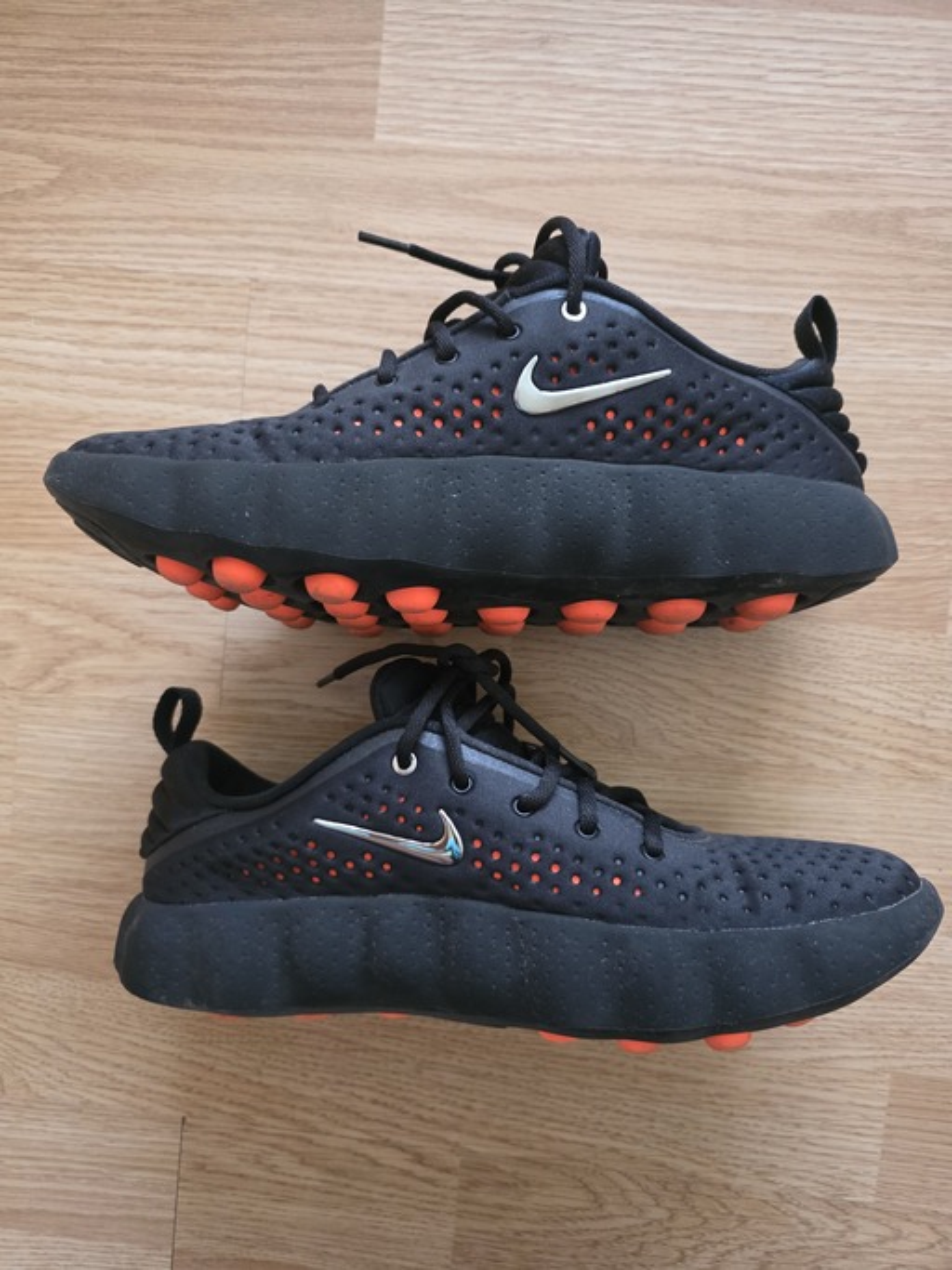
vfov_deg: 73.9
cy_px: 635
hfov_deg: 58.9
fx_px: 844
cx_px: 476
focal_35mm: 23
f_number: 1.7
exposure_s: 1/50
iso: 1250
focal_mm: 6.3
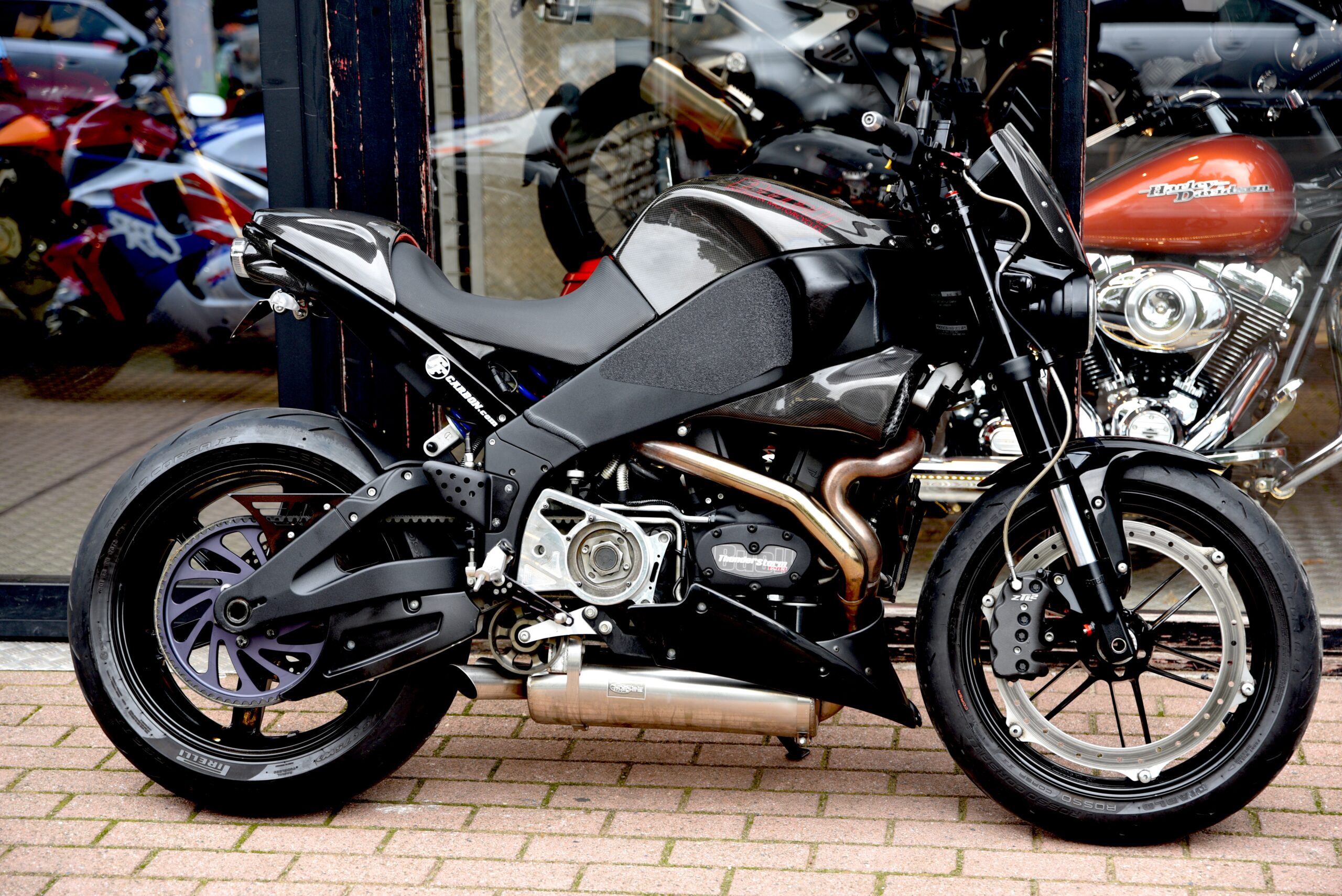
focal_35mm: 70
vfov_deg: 19.5
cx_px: 671
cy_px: 448
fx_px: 2610
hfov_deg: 28.8
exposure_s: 1/60
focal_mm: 70
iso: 200
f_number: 3.5
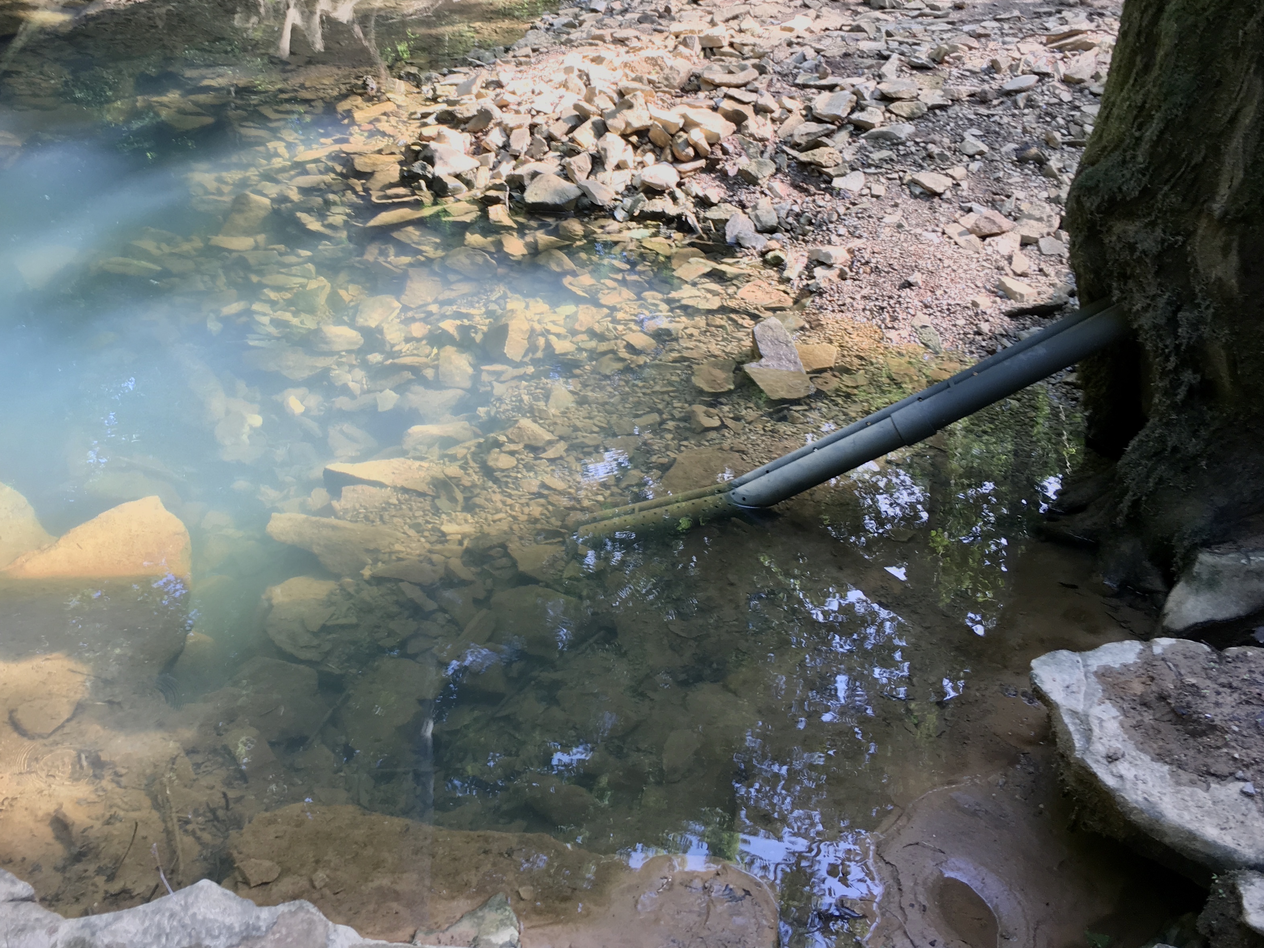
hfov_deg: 49.7
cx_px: 475
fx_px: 1351
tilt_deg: -28.5
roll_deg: -1.3
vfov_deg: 38.4
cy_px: 352
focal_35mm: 37
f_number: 2.2
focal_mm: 4.15
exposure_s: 1/40
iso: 32
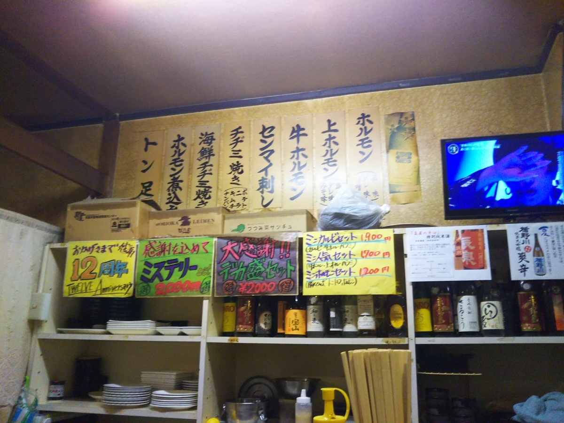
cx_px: 282
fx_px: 489
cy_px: 212
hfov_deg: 60.0
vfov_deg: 46.8
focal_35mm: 30
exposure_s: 1/40
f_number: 2.2
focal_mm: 4
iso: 250
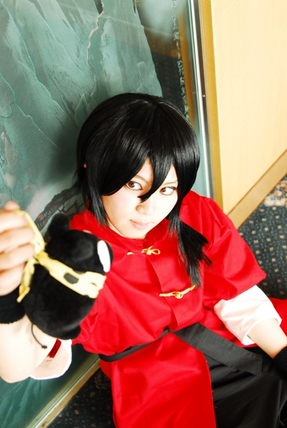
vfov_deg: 41.0
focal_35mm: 48
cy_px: 214
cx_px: 144
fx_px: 571
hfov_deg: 28.2
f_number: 3.5
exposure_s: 1/60
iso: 400
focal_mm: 32
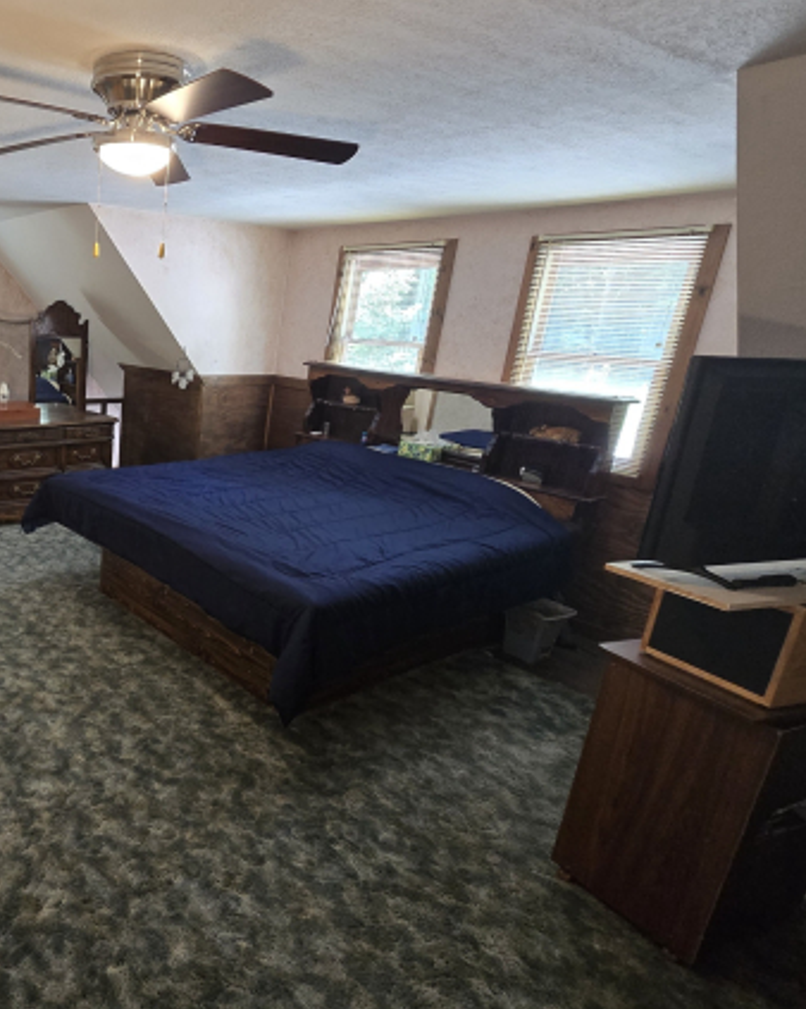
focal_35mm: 20
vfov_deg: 80.4
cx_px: 78
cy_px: 510
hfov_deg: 58.1
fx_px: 597
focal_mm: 2.2
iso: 400
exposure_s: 1/60
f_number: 2.2
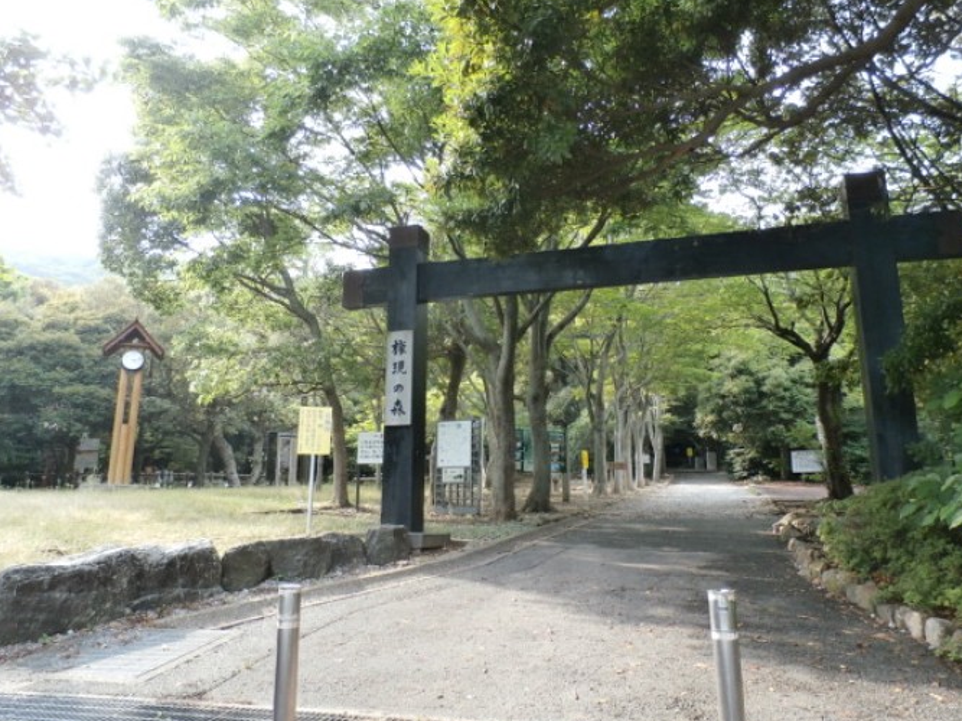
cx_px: 485
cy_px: 343
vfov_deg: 51.3
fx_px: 750
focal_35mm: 27
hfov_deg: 65.3
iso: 100
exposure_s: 1/100
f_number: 3
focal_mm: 4.5
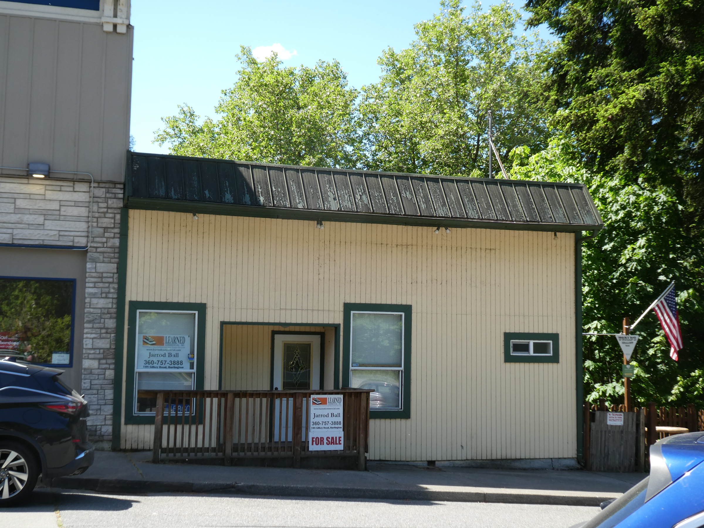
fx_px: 1017
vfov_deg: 29.1
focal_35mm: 50
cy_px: 264
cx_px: 352
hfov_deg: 38.2
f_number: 4.1
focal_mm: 9
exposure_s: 1/200
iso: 80
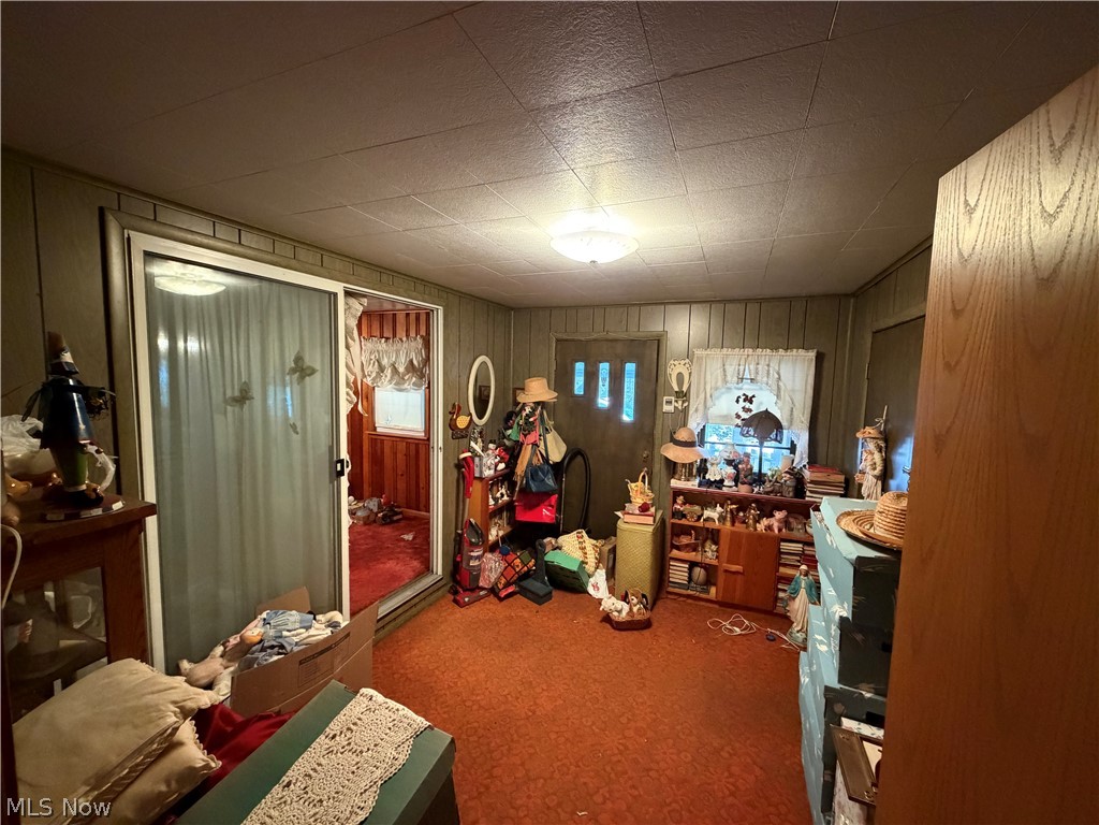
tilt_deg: -4.2
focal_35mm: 14
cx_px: 550
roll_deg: -1.5
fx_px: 444
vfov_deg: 85.7
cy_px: 412
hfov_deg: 102.1
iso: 1250
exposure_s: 1/60
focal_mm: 2.22
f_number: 2.2
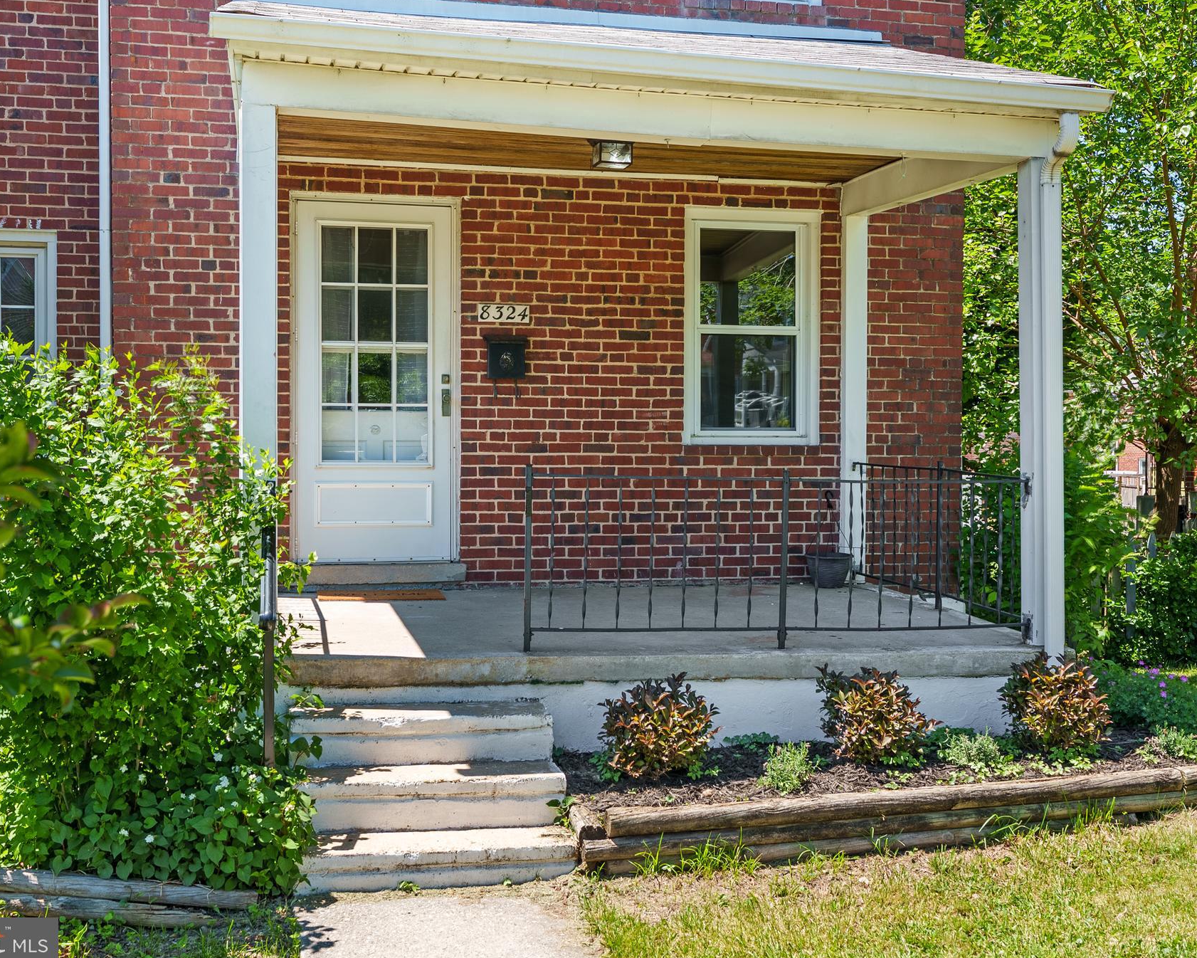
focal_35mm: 40
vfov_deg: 37.3
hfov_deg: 45.8
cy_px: 483
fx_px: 1417
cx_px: 629
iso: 200
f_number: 8
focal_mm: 35
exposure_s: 1/50
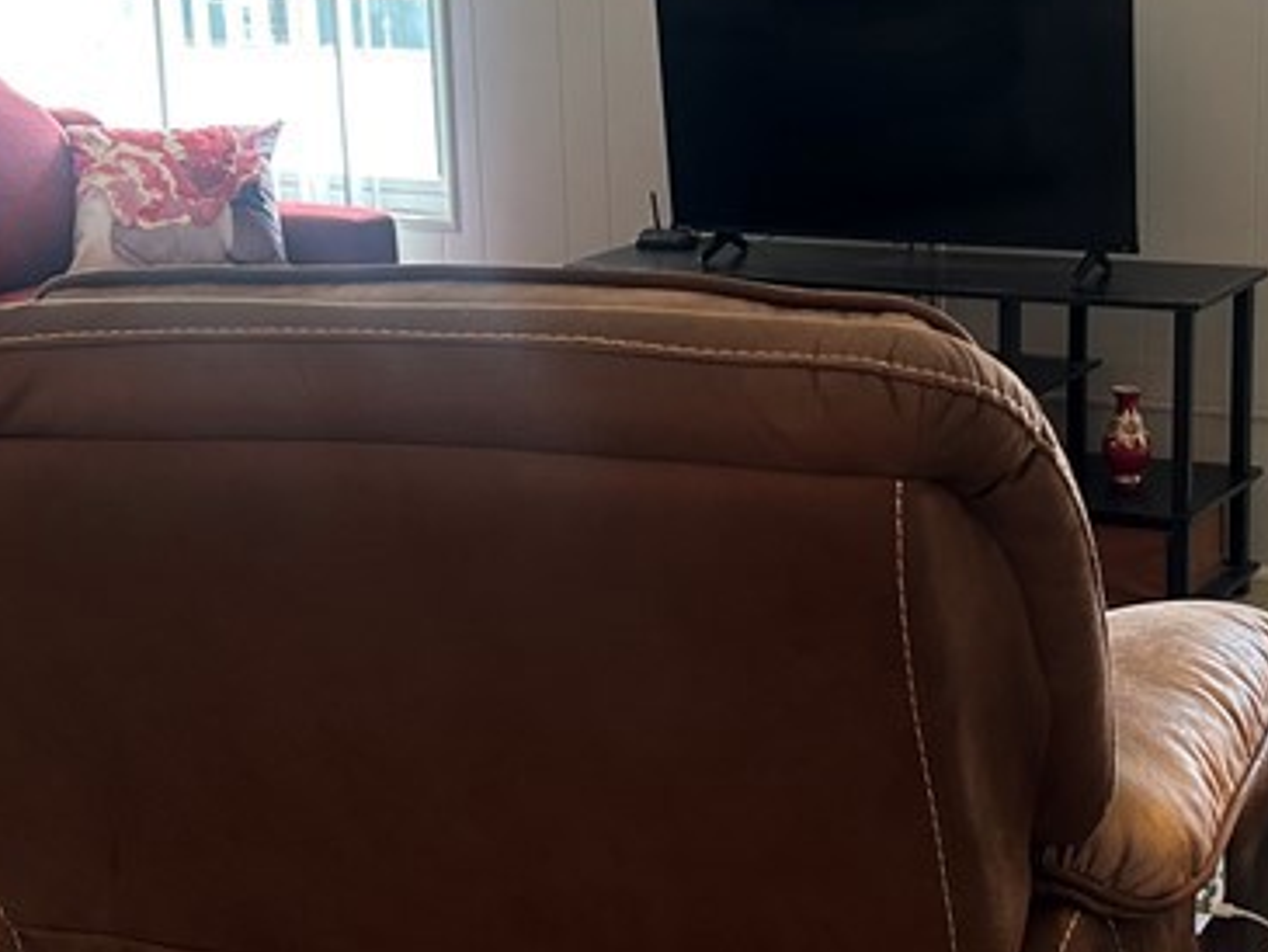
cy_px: 452
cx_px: 802
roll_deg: +1.9
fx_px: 2675
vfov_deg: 20.2
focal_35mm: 73
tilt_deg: -13.2
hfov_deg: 26.6
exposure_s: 1/120
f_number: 1.5
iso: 100
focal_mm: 5.7
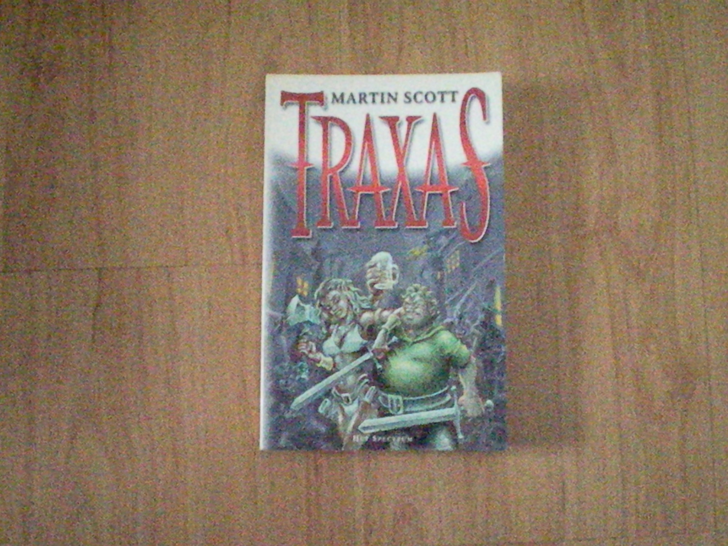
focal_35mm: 38
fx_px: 799
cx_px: 364
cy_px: 273
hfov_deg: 49.0
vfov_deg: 37.7
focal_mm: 6.3
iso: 7056
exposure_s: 1/50
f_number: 3.1
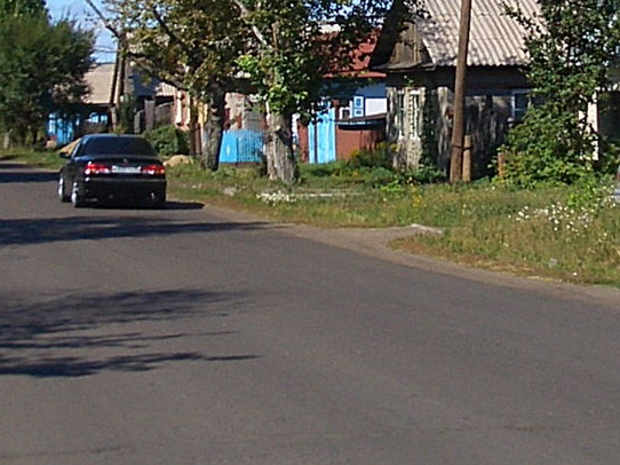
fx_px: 2220
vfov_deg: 11.8
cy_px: -10
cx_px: 318
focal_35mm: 124
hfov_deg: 15.9
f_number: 4.3
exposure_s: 1/640
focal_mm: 5.8
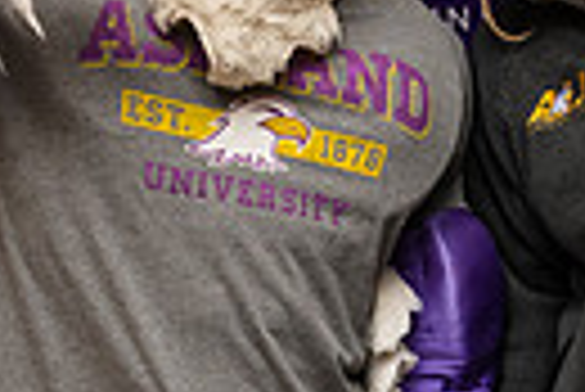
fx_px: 3872
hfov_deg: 8.6
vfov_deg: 5.8
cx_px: 432
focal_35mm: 238
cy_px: 117
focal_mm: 52
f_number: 5.6
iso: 800
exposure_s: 1/200
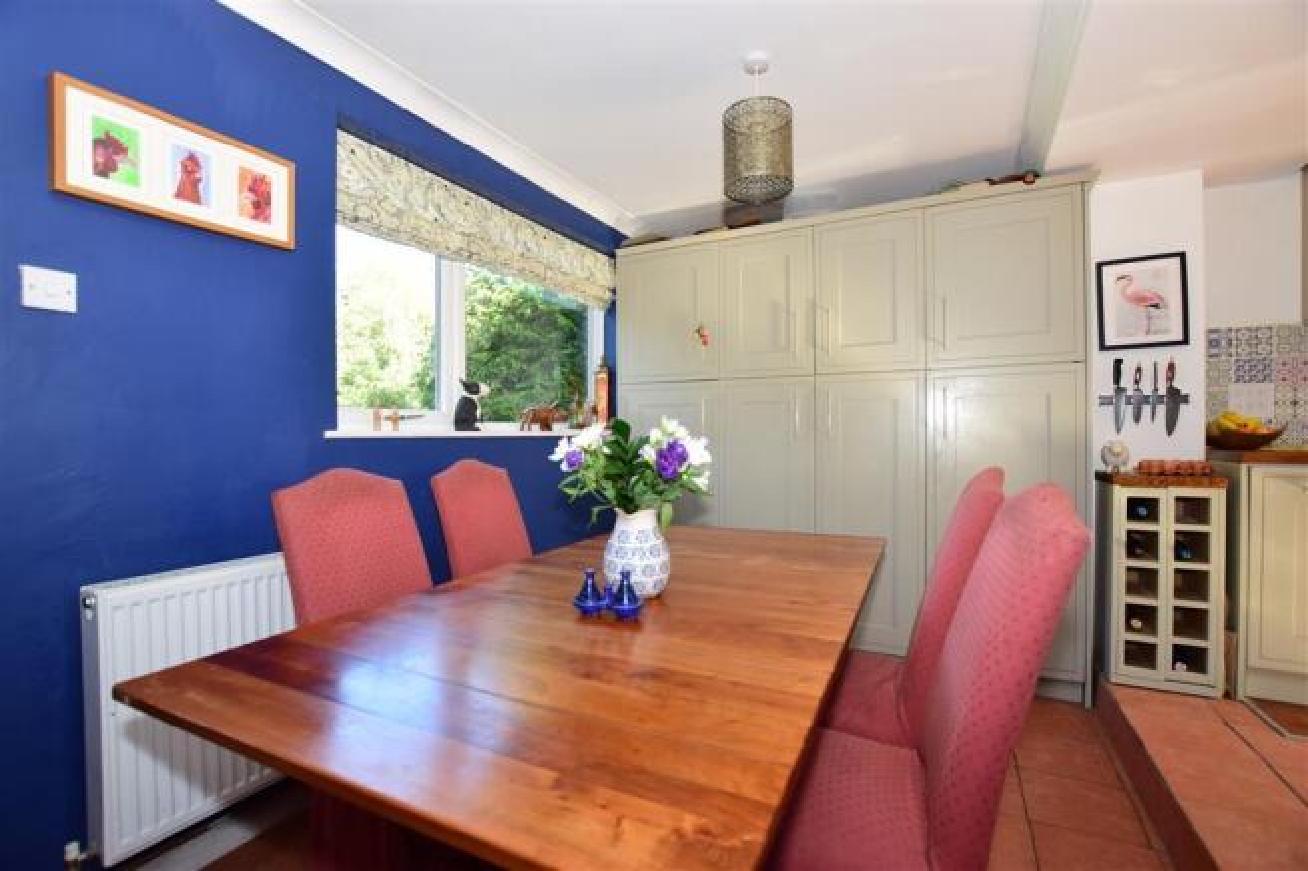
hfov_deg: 100.4
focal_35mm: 15
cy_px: 436
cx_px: 654
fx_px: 545
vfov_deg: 77.3
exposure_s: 1/125
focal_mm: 10
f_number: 5.6
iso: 400
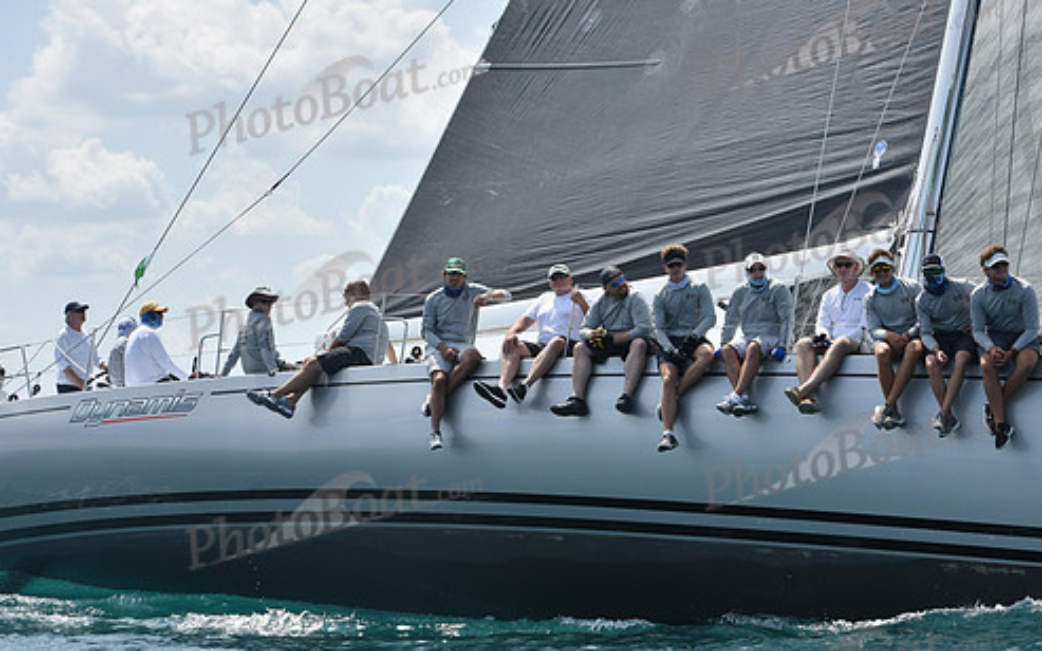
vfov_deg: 13.6
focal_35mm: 96
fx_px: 2726
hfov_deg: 21.6
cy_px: 375
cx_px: 594
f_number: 7.1
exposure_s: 1/1250
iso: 250
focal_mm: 80
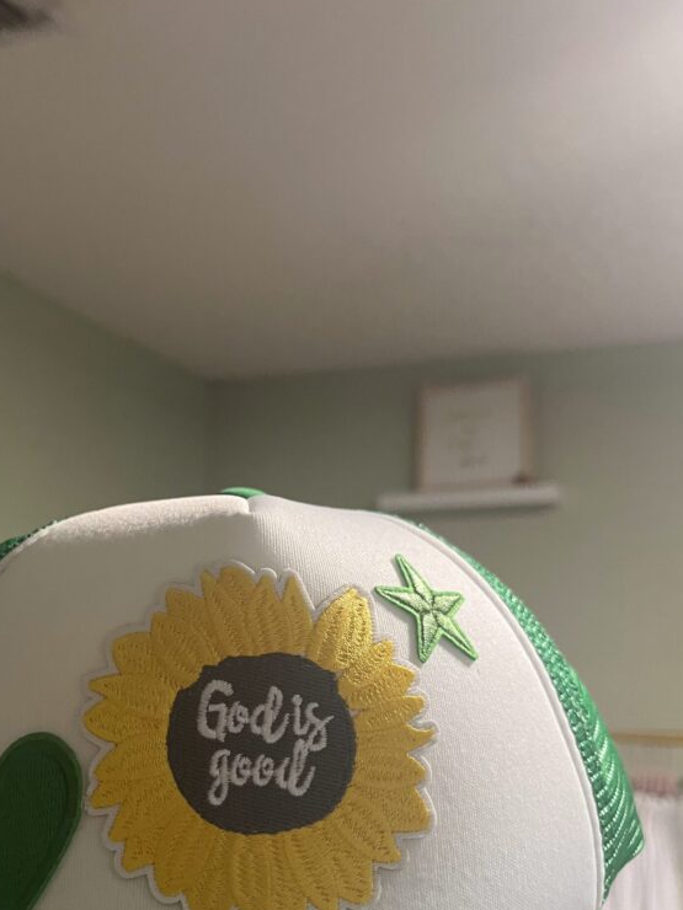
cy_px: 544
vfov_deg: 51.0
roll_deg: -2.0
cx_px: 244
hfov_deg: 39.3
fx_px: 947
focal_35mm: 36
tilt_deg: +5.6
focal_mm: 5.1
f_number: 1.6
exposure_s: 1/60
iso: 250
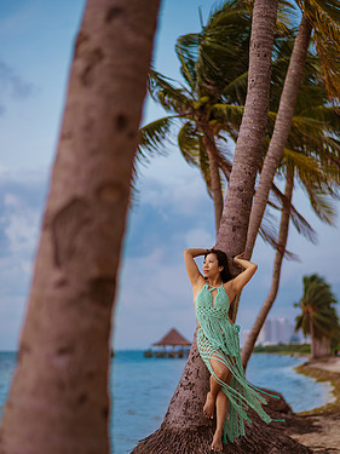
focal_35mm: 67
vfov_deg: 28.9
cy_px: 257
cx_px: 172
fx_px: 878
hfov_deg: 21.9
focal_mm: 58
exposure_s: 1/160
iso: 200
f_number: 1.8
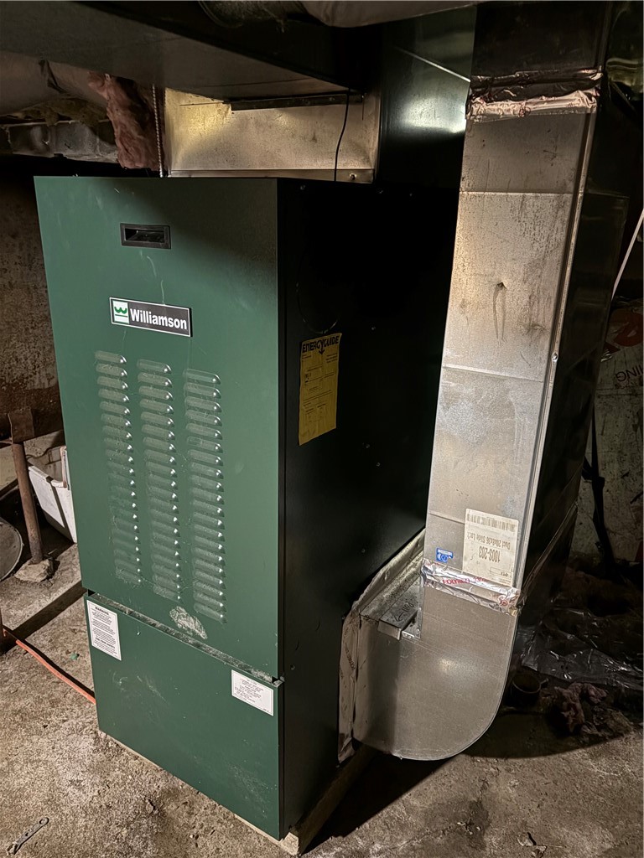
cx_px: 322
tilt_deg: -18.8
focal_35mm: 26
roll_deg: -2.0
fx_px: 645
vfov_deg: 67.3
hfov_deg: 53.1
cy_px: 429
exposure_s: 1/9
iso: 640
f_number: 1.6
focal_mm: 5.96
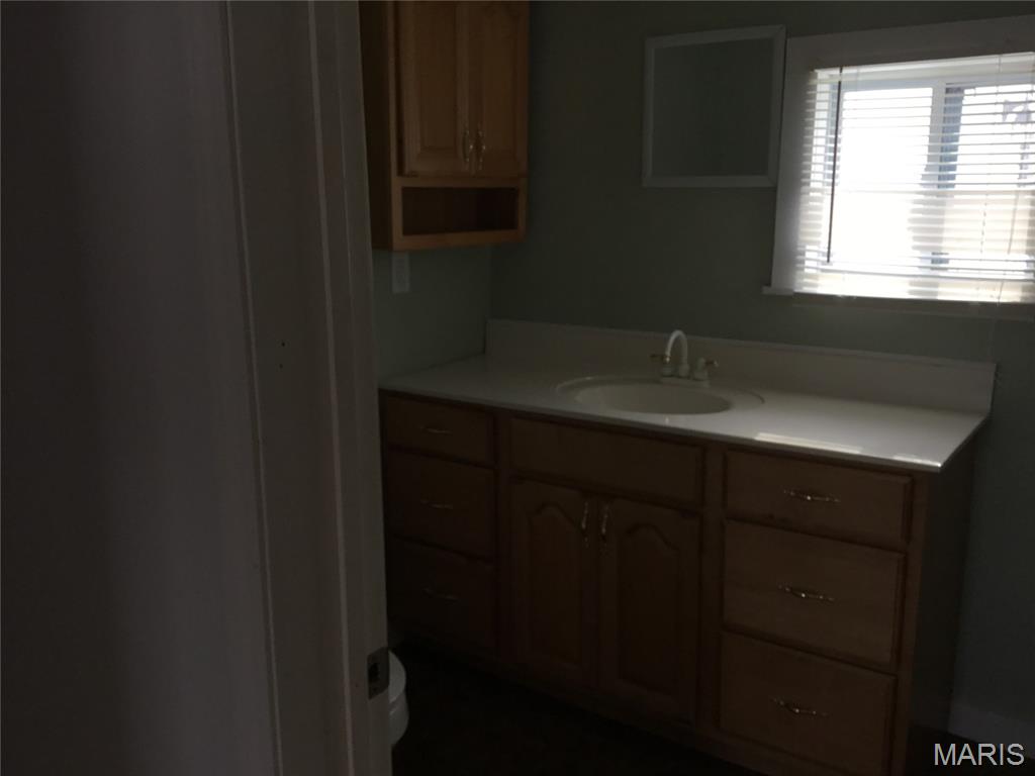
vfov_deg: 45.4
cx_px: 518
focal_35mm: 31
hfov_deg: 58.4
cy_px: 388
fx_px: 927
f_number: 2.4
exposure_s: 1/120
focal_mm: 3.3
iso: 32
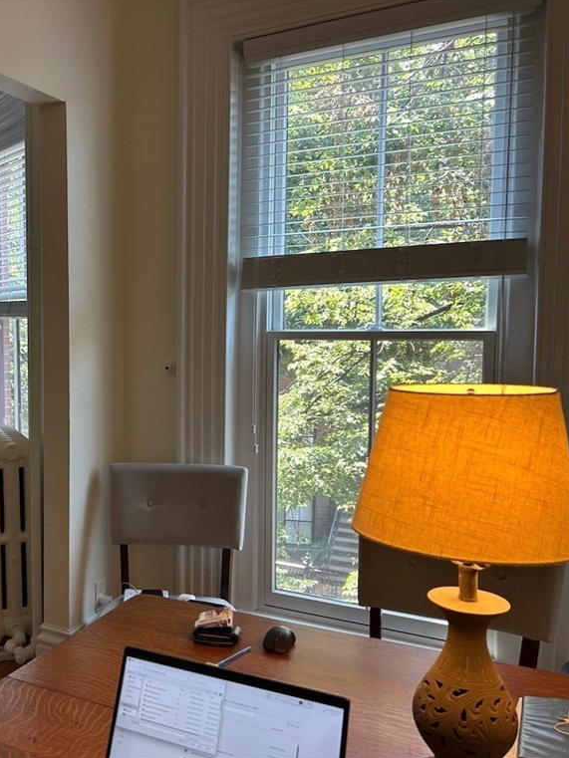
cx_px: 92
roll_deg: +0.8
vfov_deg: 52.6
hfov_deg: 38.7
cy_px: 378
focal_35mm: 35
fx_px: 767
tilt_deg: -3.7
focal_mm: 5.7
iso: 50
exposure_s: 1/120
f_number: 1.5
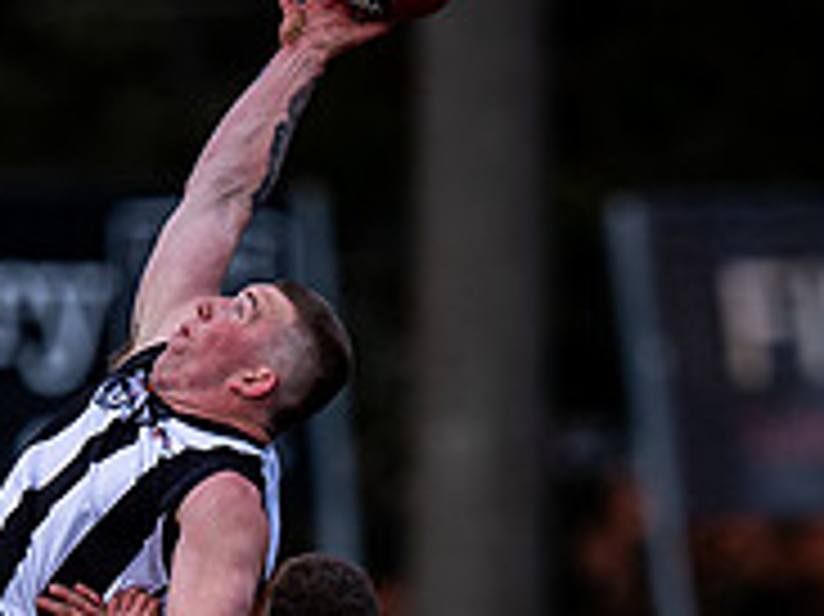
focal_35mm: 2173
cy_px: 883
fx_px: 51692
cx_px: 387
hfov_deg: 0.9
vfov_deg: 0.7
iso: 250
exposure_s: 1/1600
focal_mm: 500
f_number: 4
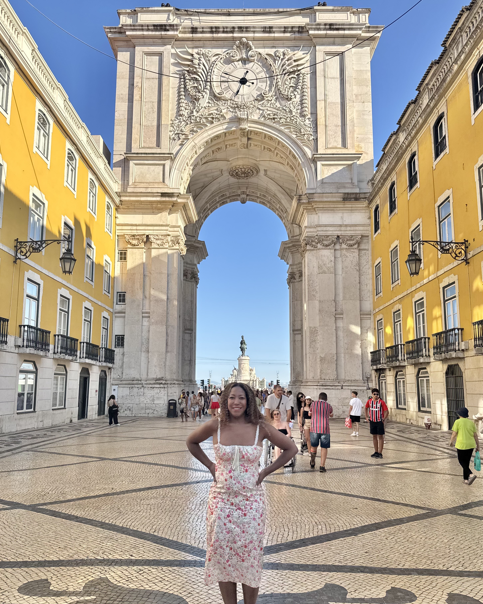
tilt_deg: +7.6
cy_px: 320
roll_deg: +0.4
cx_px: 241
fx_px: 465
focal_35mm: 26
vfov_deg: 66.0
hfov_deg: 54.9
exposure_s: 1/3096
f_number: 1.78
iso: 80
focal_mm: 6.76
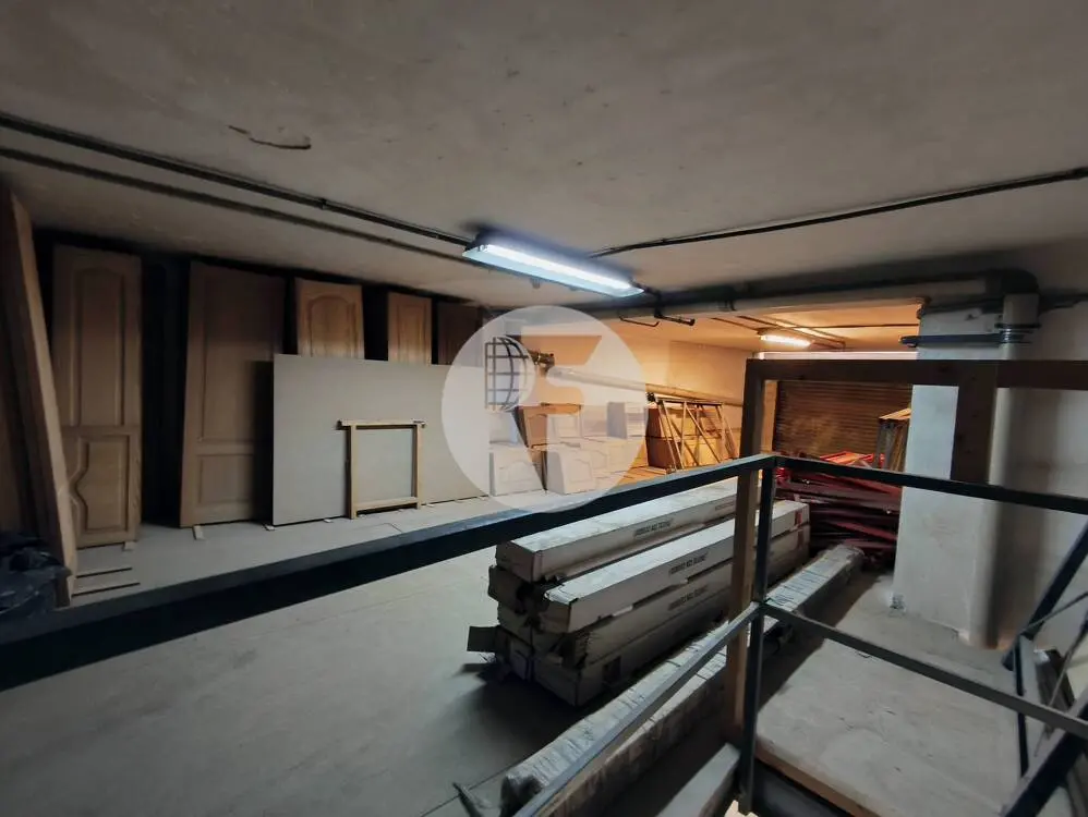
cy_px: 408
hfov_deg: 98.1
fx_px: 472
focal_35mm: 15
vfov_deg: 81.8
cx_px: 544
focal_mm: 1.65
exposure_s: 1/11.1
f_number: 2.2
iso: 640
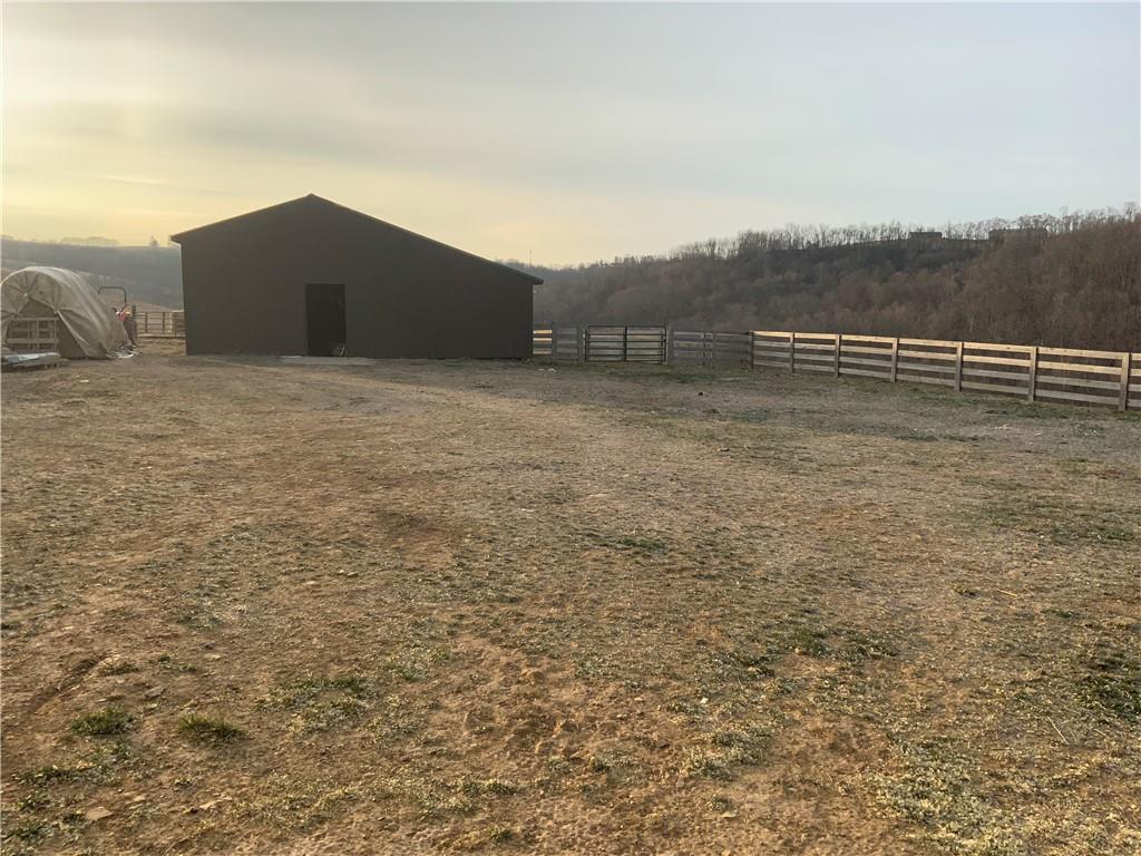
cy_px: 428
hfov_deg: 61.7
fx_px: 956
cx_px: 570
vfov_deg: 48.2
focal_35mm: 29
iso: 16
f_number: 1.8
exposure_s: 1/1055
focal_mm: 3
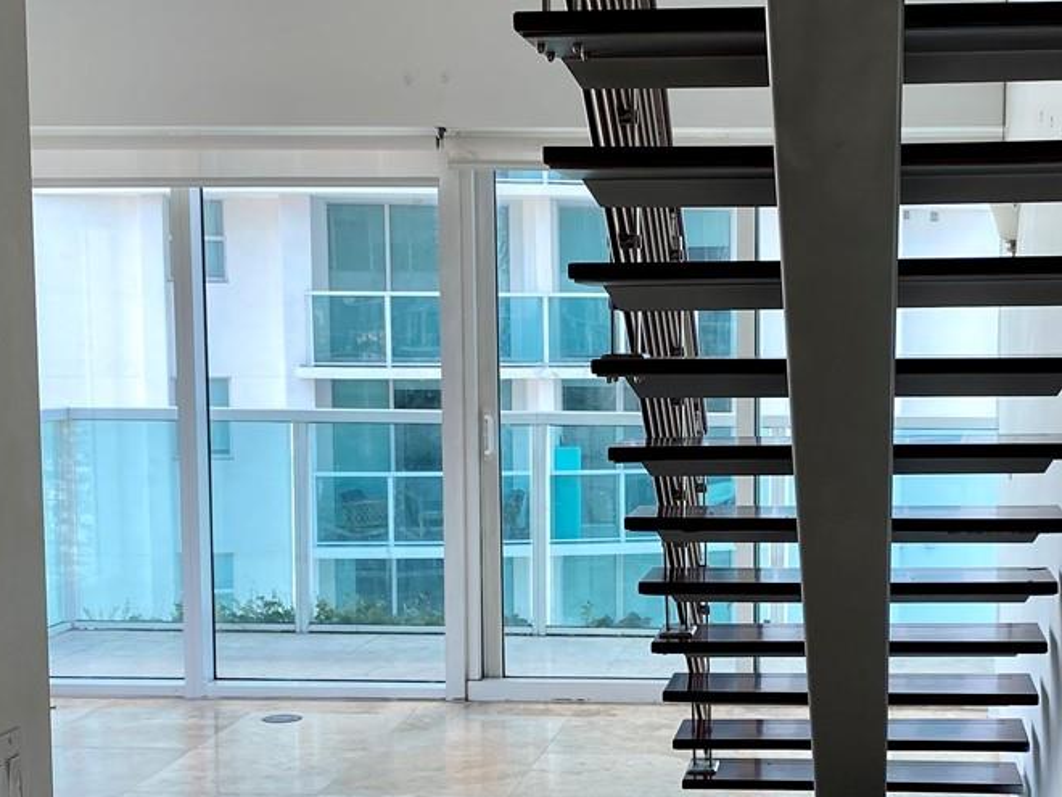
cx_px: 755
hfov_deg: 30.4
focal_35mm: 63
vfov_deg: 23.1
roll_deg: -0.5
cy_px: 552
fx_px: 1933
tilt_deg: -4.8
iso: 32
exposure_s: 1/148
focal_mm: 4.25
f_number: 1.8
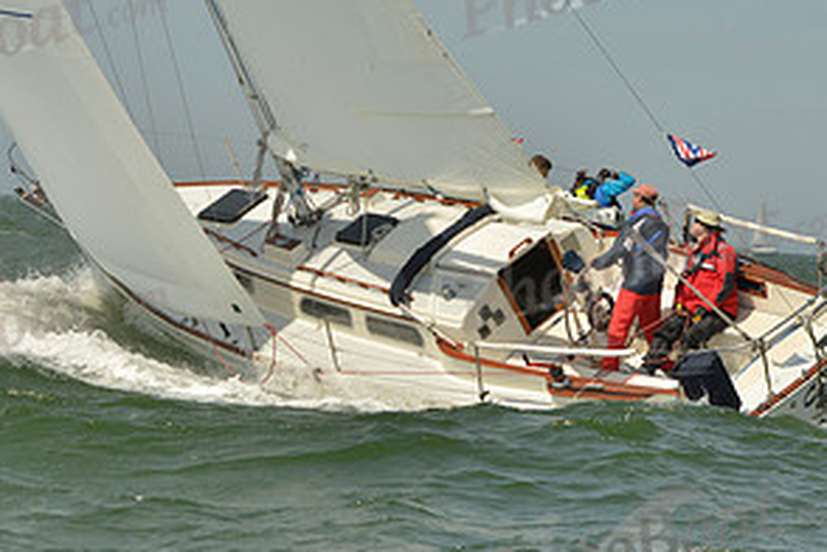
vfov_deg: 9.9
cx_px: 315
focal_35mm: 138
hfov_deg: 14.9
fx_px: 3170
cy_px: 151
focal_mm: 70
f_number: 7.1
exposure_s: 1/1250
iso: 200
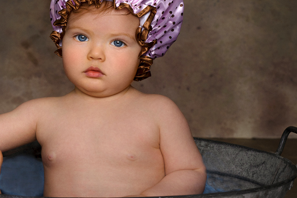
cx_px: -19
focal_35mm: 125
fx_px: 1031
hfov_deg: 16.0
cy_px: 123
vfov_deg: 11.0
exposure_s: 1/200
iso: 100
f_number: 7.1
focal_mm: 50
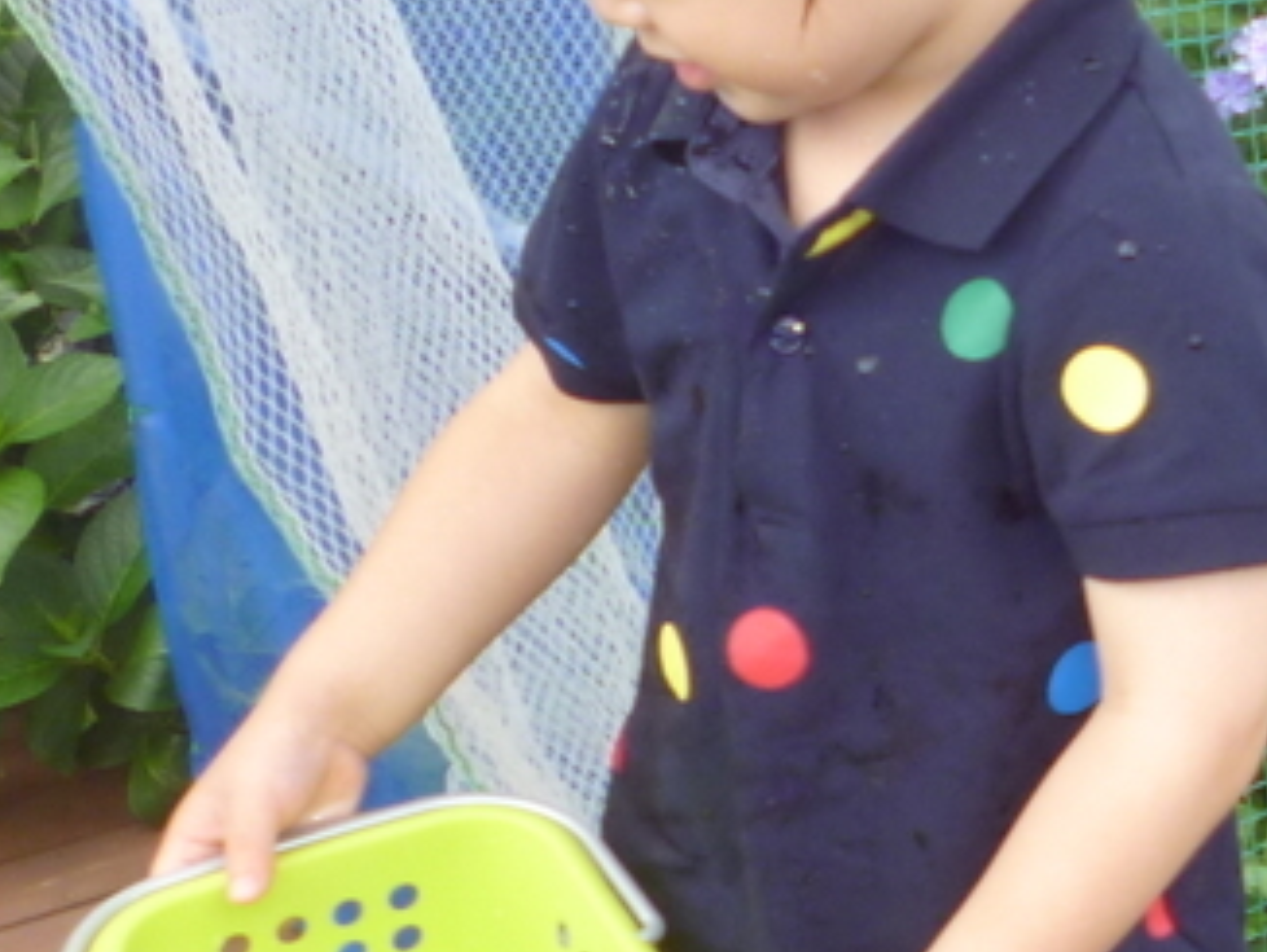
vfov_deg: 14.4
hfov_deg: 17.2
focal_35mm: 103
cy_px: 291
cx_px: 1916
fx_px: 3773
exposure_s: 1/100
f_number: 3.1
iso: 100
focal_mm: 5
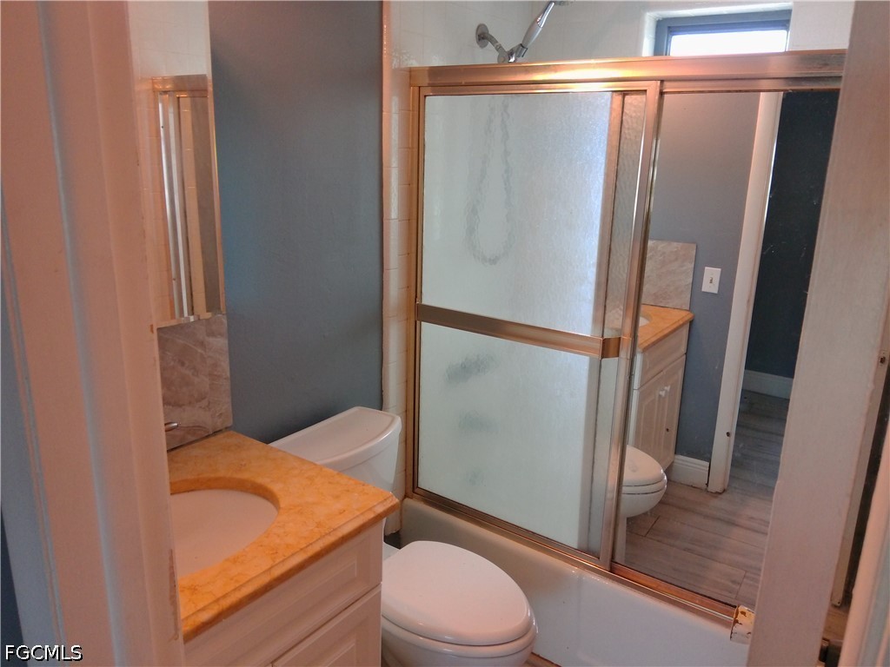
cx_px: 445
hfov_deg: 67.3
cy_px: 334
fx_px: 668
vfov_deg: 53.1
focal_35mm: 26
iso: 282
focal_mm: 3
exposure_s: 1/33
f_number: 2
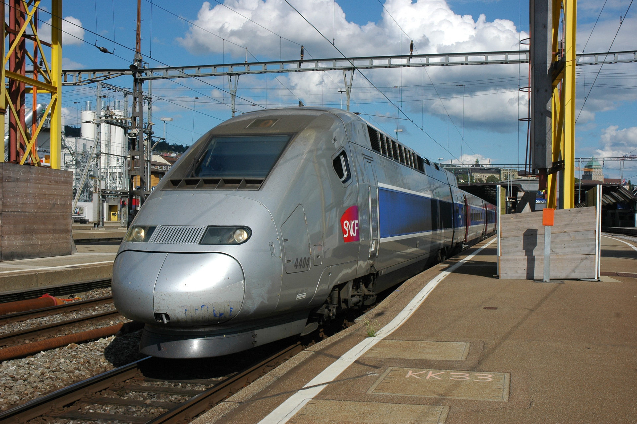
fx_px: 769
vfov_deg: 30.8
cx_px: 318
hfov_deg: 45.0
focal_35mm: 44
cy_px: 212
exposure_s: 1/400
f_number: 10
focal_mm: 29
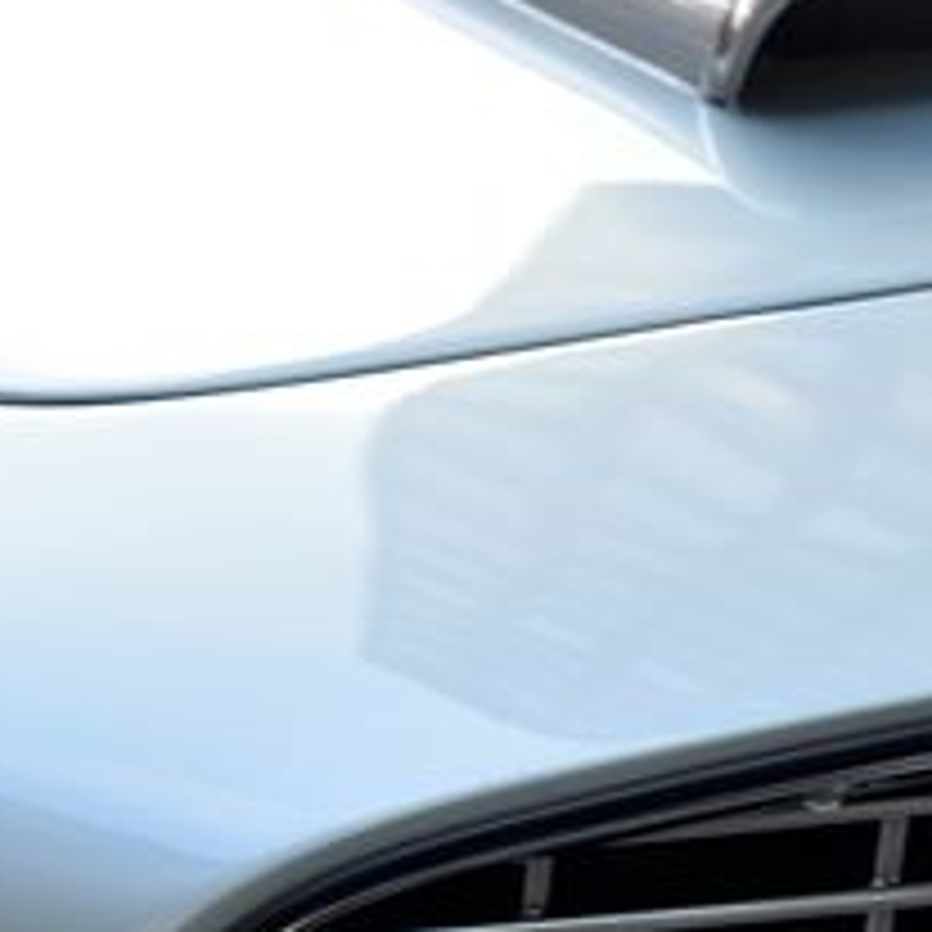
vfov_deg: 4.5
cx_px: 173
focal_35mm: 393
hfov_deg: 4.5
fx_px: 11971
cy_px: 905
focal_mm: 100
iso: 320
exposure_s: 1/80
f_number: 7.1
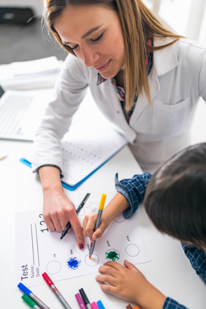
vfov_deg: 54.4
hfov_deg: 37.8
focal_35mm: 35
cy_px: 154
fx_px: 300
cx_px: 103
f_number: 1.6
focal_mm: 35
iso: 64
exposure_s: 1/160
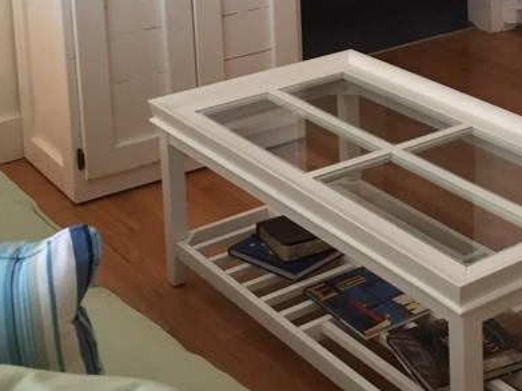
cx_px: 451
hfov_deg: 25.0
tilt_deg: -11.6
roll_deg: -1.0
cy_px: -97
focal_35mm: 76
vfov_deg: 18.2
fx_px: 1146
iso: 64
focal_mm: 4.15
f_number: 2.2
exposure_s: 1/30
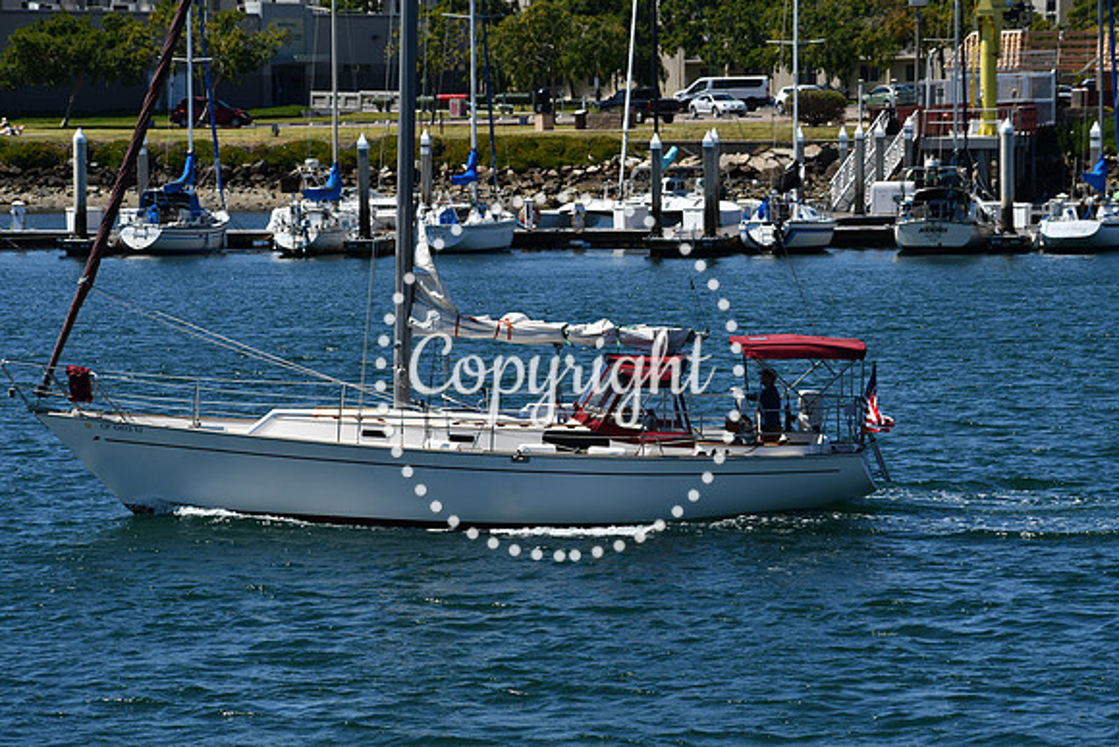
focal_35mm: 183
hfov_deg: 11.2
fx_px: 5689
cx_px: 560
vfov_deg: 7.5
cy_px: 374
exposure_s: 1/500
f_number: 8
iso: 100
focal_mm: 122
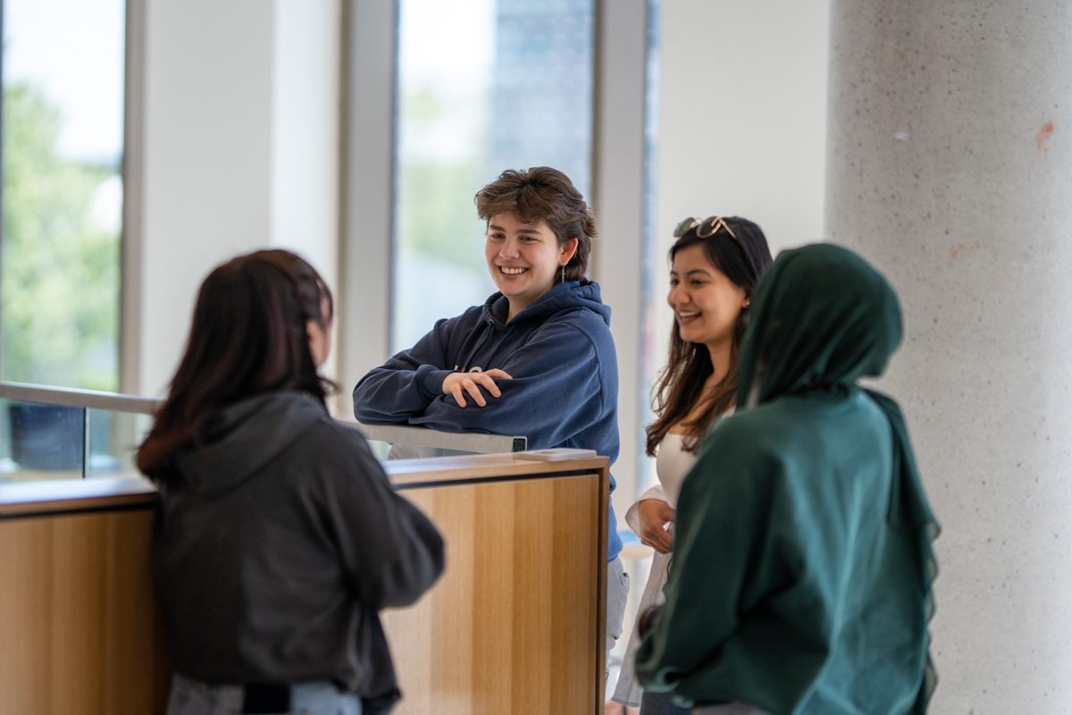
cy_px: 358
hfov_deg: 19.5
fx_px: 3126
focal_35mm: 105
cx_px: 536
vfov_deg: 13.0
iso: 100
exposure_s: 1/2500
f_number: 1.4
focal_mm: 105
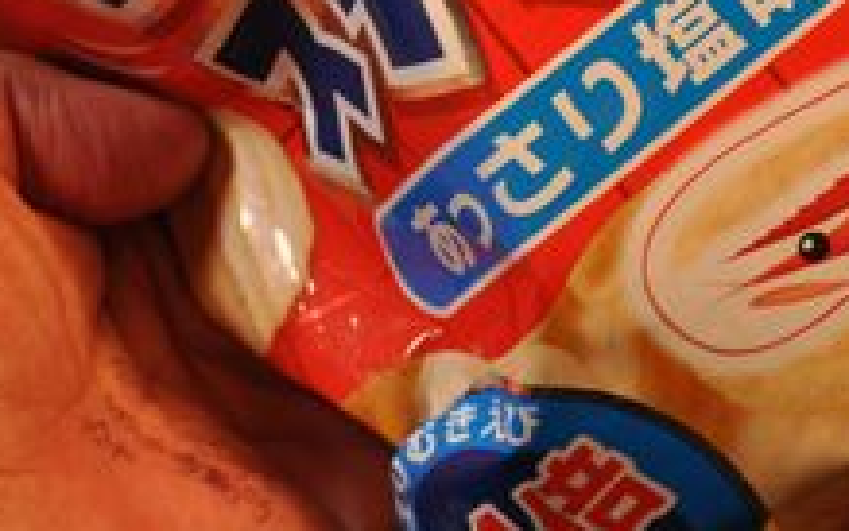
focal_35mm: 167
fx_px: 3865
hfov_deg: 12.5
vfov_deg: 7.8
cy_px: 0
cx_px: 694
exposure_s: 1/25
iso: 800
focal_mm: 48
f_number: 5.6
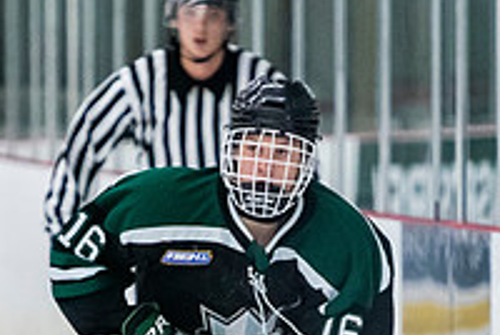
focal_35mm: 861
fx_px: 11976
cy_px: 541
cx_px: 291
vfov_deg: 1.6
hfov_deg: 2.4
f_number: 3.2
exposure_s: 1/640
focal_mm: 190
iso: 3200
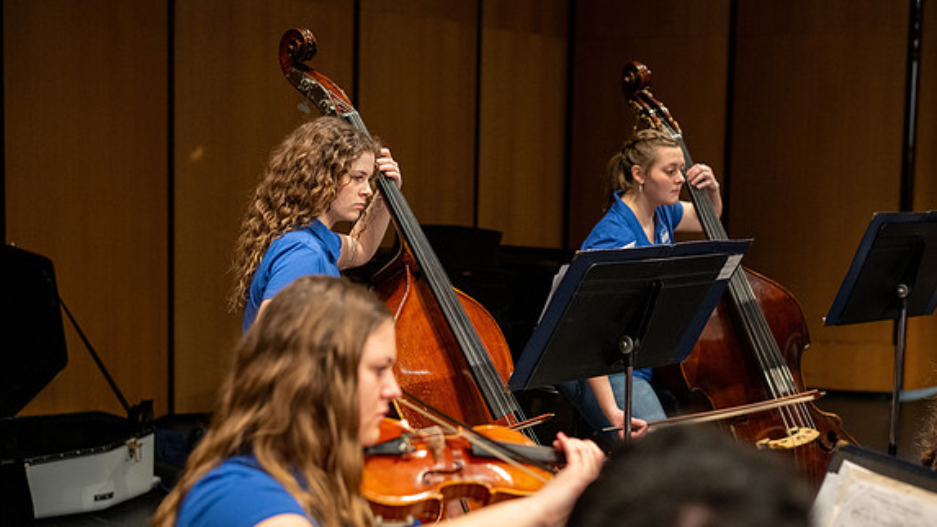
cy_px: 294
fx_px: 1317
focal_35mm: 53
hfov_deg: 39.2
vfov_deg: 22.6
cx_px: 473
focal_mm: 50
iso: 3200
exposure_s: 1/800
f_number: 2.8
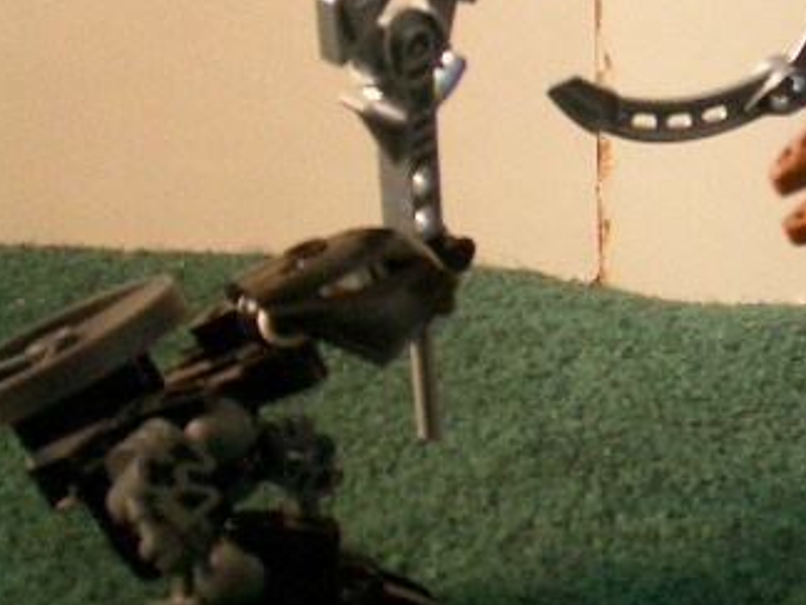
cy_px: 219
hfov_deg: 25.5
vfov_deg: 20.1
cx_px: 781
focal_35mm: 73
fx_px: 1700
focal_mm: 5.6
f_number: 3.5
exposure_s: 1/25
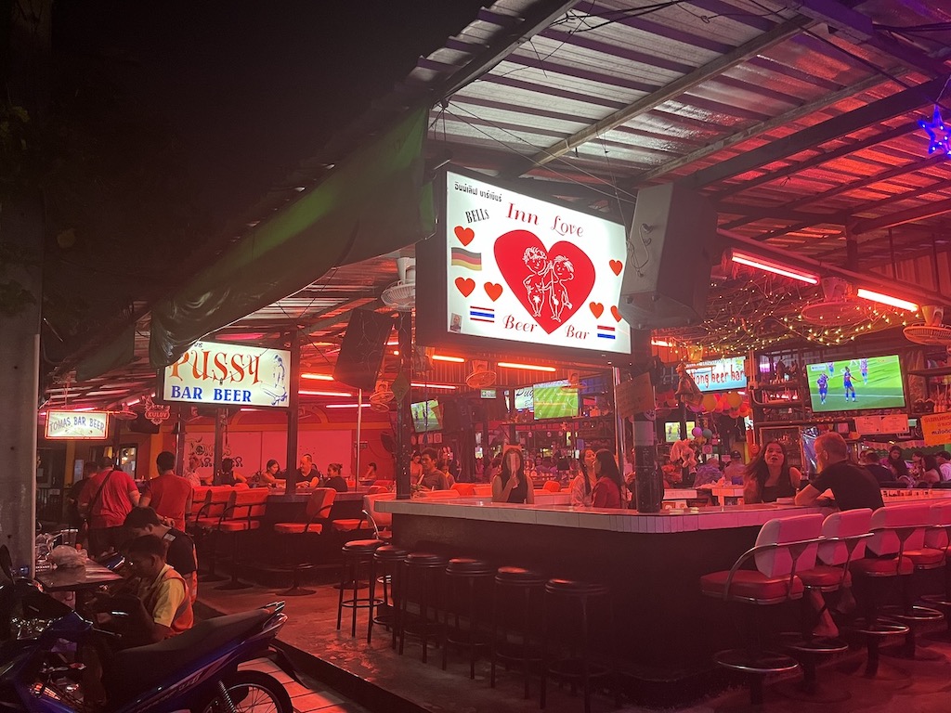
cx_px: 476
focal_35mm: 26
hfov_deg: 67.3
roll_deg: +0.3
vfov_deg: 53.1
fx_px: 714
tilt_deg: +7.6
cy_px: 356
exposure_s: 1/50
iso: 400
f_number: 1.6
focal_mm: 5.1
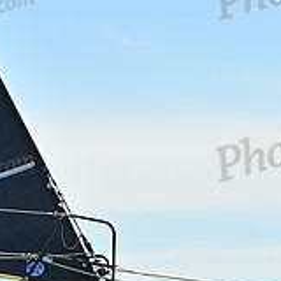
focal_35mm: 309
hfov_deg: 5.7
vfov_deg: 5.7
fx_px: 2838
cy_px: 252
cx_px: 126
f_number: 4
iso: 320
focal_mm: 100
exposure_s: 1/4000
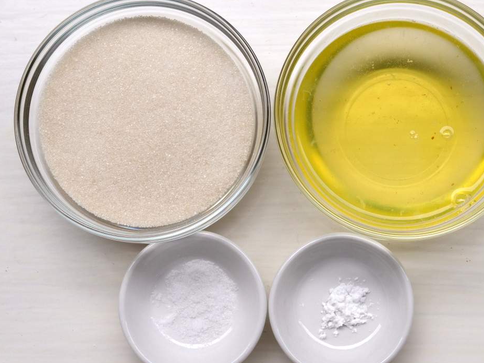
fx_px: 1049
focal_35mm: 75
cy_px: 187
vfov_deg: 19.6
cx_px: 302
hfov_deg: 25.9
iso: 800
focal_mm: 29
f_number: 11
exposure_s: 1/60
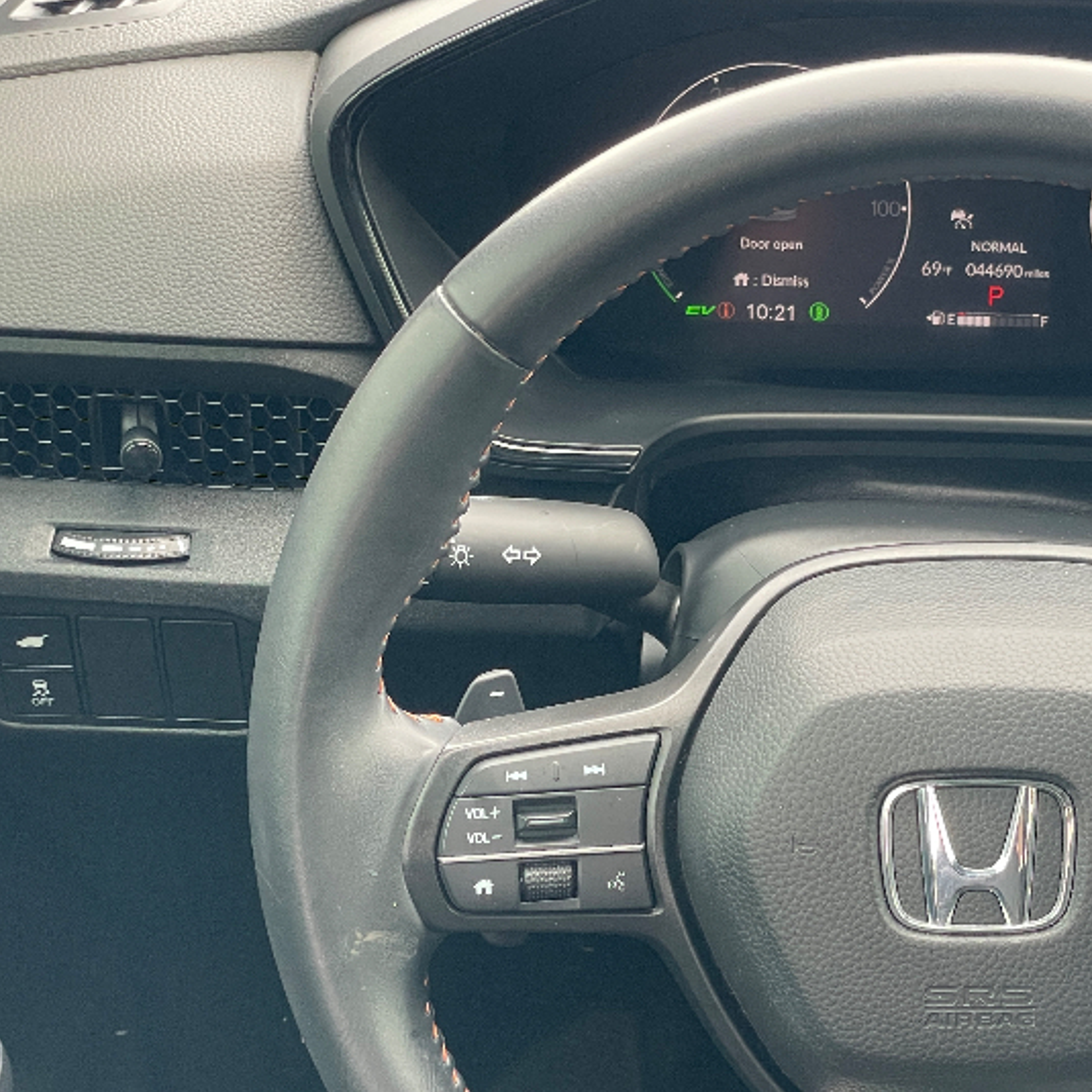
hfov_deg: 19.3
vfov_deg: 19.6
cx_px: 1014
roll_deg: -2.4
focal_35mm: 88
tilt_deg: -33.1
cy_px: 755
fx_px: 3141
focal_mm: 6
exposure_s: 1/99
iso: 125
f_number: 2
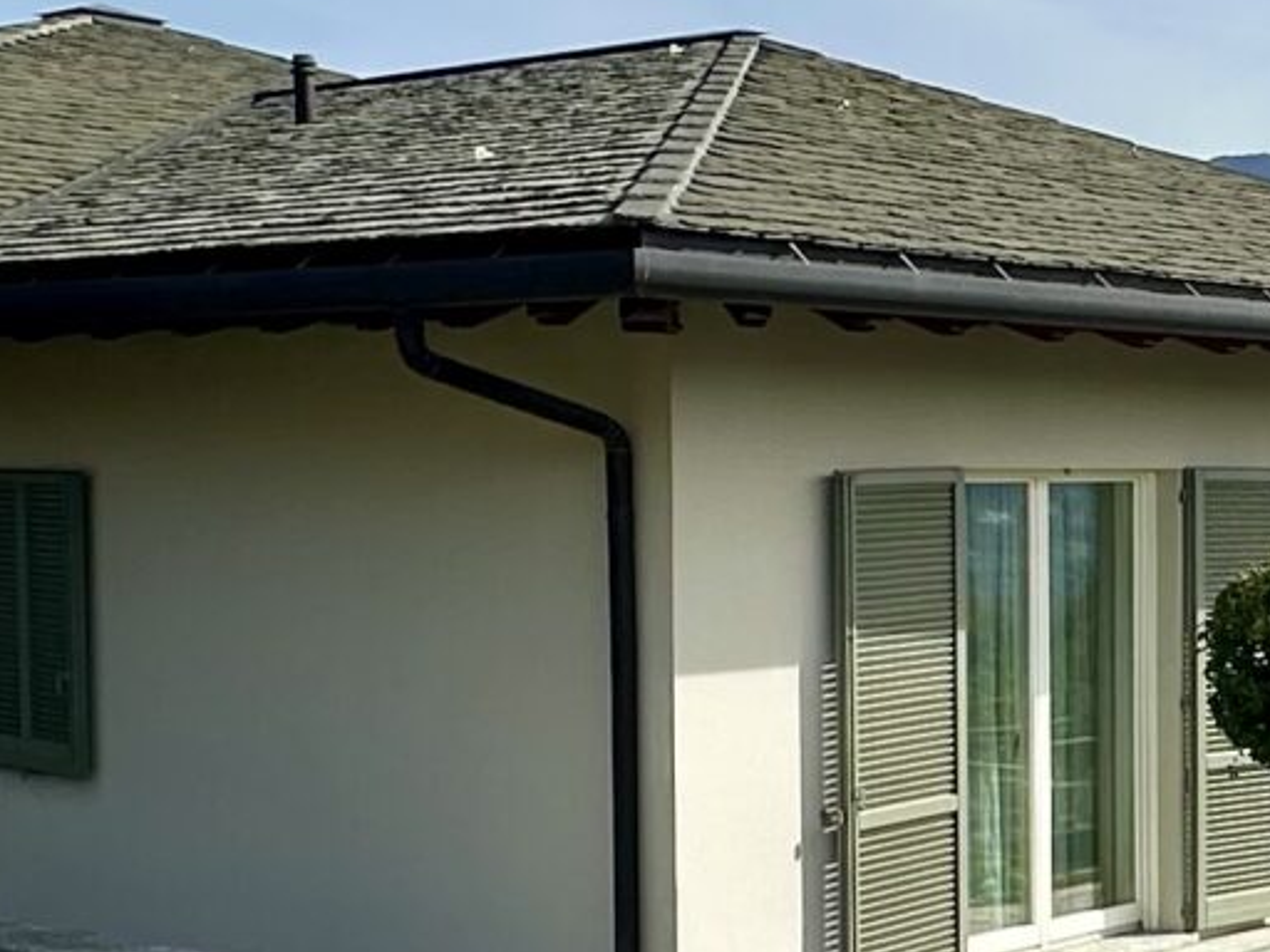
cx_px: 1441
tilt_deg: -1.5
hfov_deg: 25.5
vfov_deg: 21.0
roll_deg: -0.1
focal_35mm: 70
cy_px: 555
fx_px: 2568
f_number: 2.2
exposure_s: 1/2257
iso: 50
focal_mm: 2.22
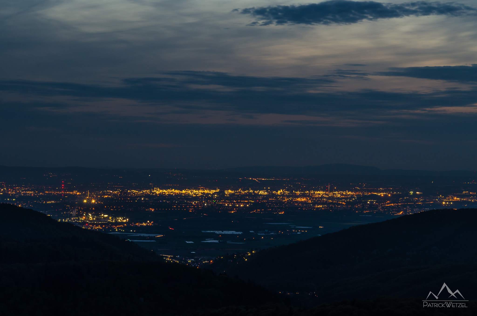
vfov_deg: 11.4
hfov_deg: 17.1
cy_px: 158
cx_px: 238
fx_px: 1587
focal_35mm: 120
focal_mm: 80
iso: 100
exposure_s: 13
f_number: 14
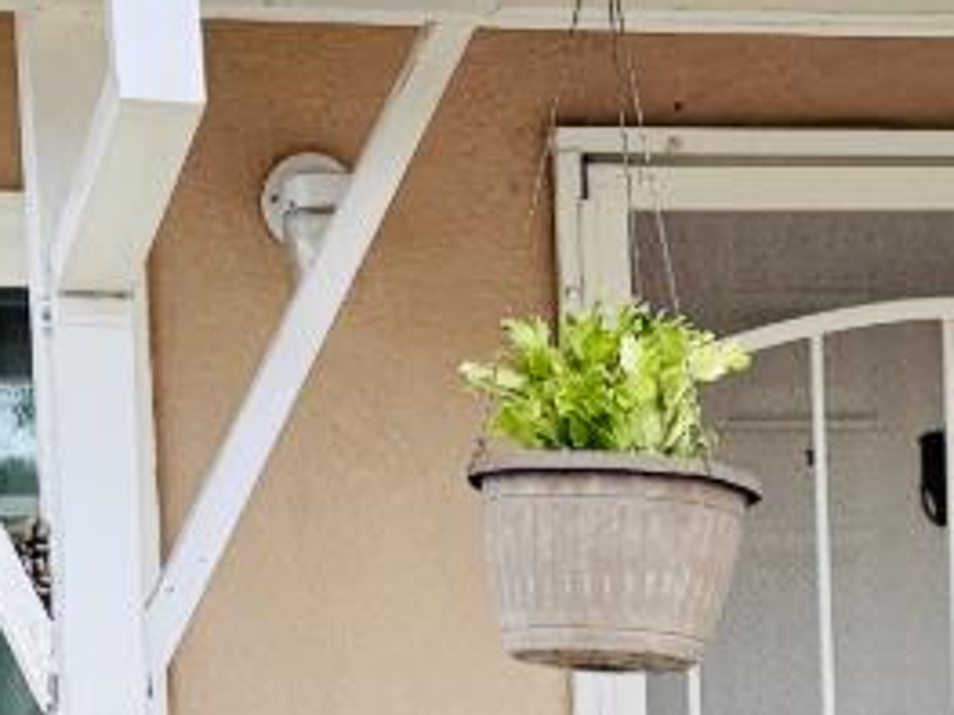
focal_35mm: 137
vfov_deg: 10.4
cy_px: 1094
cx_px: 551
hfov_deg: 14.4
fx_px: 3774
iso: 80
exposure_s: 1/1949
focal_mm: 6.76
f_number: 1.78
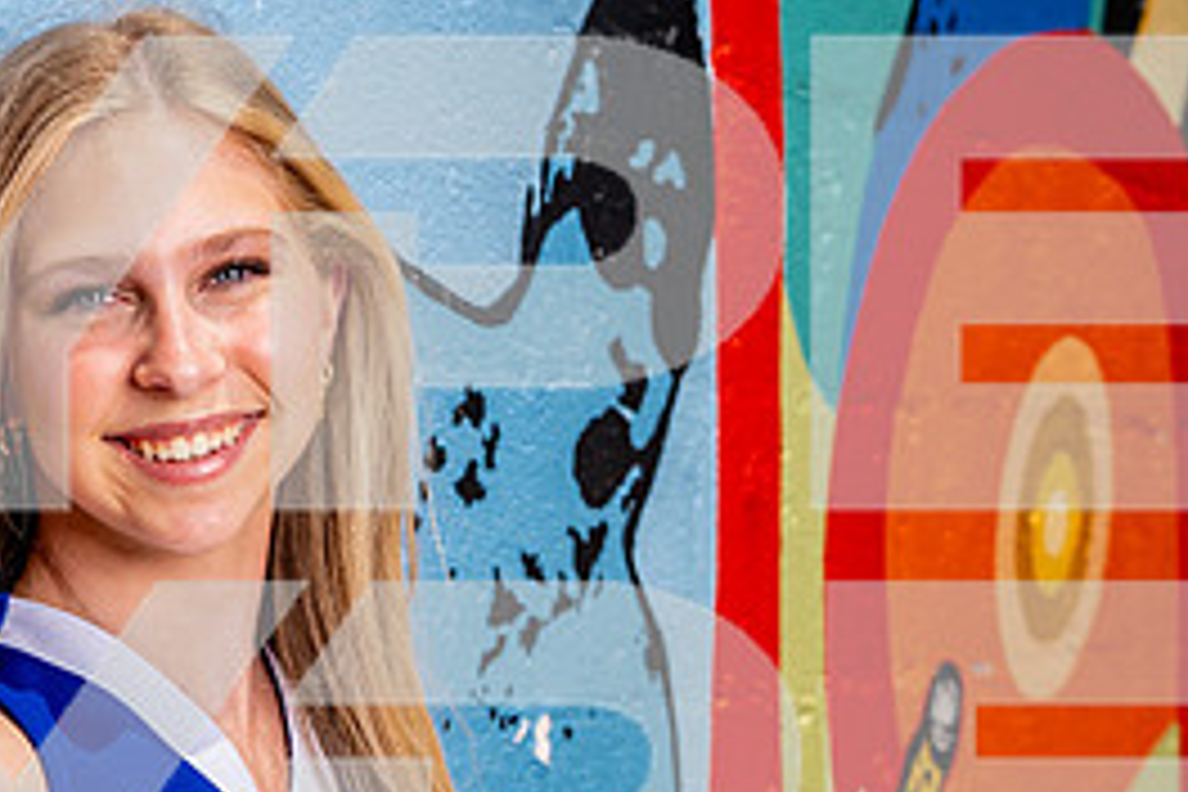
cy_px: 821
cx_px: 198
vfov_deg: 13.6
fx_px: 3267
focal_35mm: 99
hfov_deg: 20.3
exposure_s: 1/1000
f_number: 5.6
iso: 100
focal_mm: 45
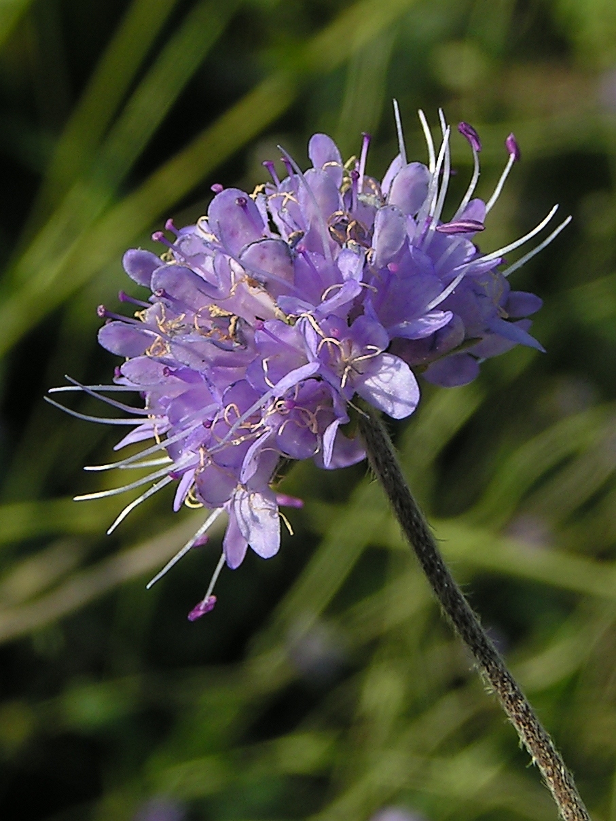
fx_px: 1495
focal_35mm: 63
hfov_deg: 23.3
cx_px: 308
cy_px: 410
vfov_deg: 30.7
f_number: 5
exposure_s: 1/400
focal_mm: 9.7
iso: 50
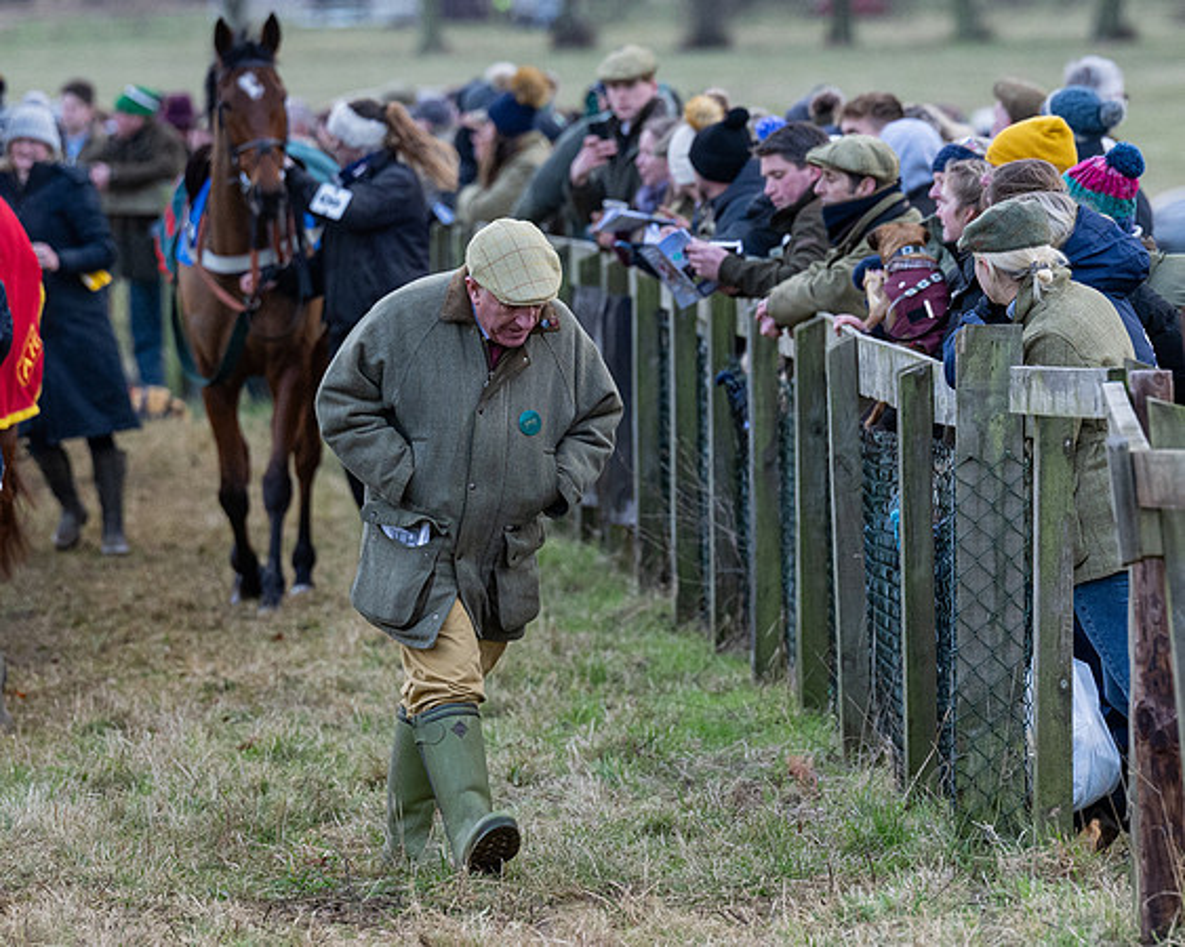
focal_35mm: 396
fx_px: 13896
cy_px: 447
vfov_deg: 3.9
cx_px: 571
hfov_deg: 4.9
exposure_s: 1/400
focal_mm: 175
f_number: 4
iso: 800
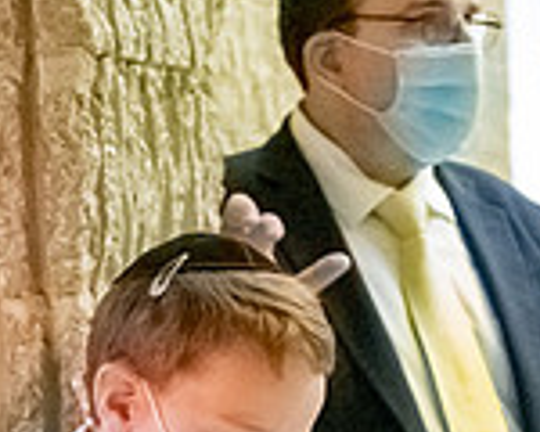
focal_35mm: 215
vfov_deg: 7.1
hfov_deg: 9.0
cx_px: 387
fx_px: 3436
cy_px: 702
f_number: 2.8
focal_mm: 34
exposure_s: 1/250
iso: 28800
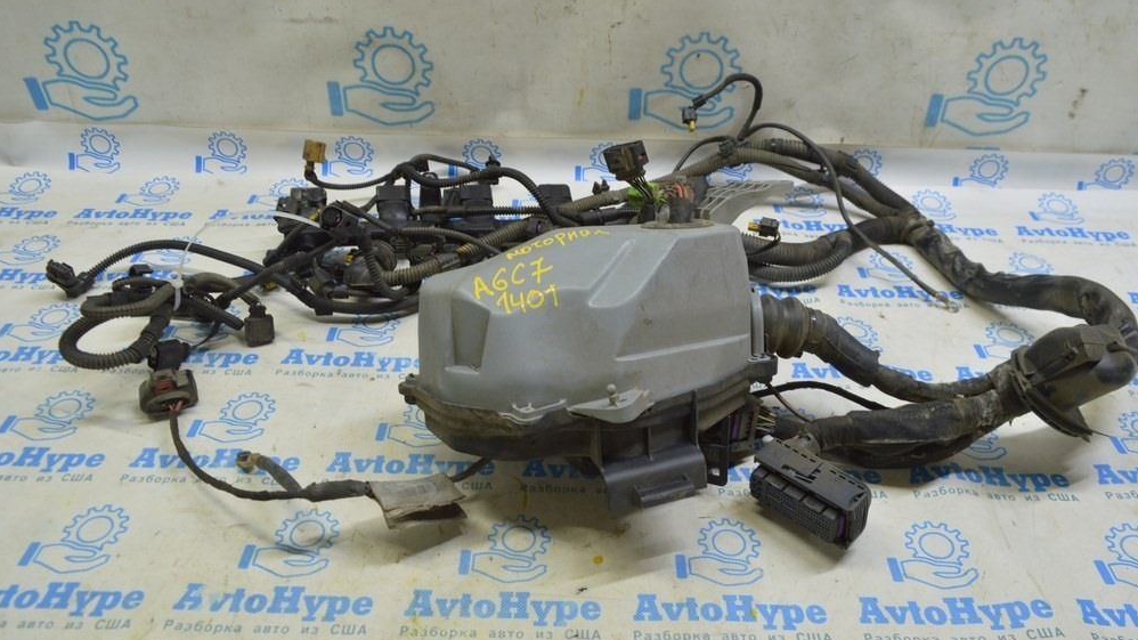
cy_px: 287
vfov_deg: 40.1
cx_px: 580
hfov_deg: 66.1
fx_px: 875
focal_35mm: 29
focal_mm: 18
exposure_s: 1/20
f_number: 5.6
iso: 400
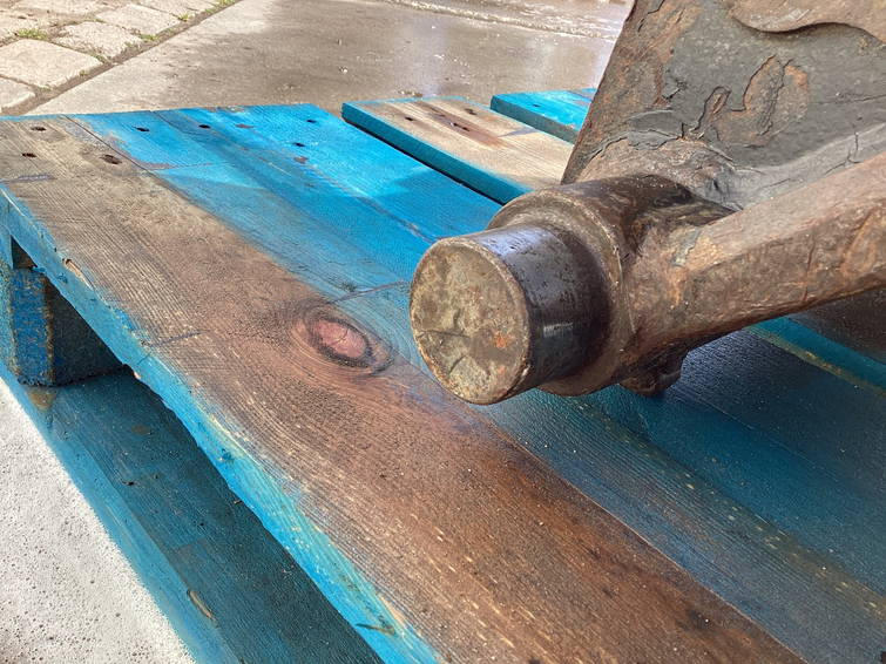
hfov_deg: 58.4
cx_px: 443
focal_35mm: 31
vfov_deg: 45.4
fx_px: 793
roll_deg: -8.1
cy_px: 332
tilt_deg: -30.1
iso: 25
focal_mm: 3.3
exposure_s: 1/255
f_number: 2.4
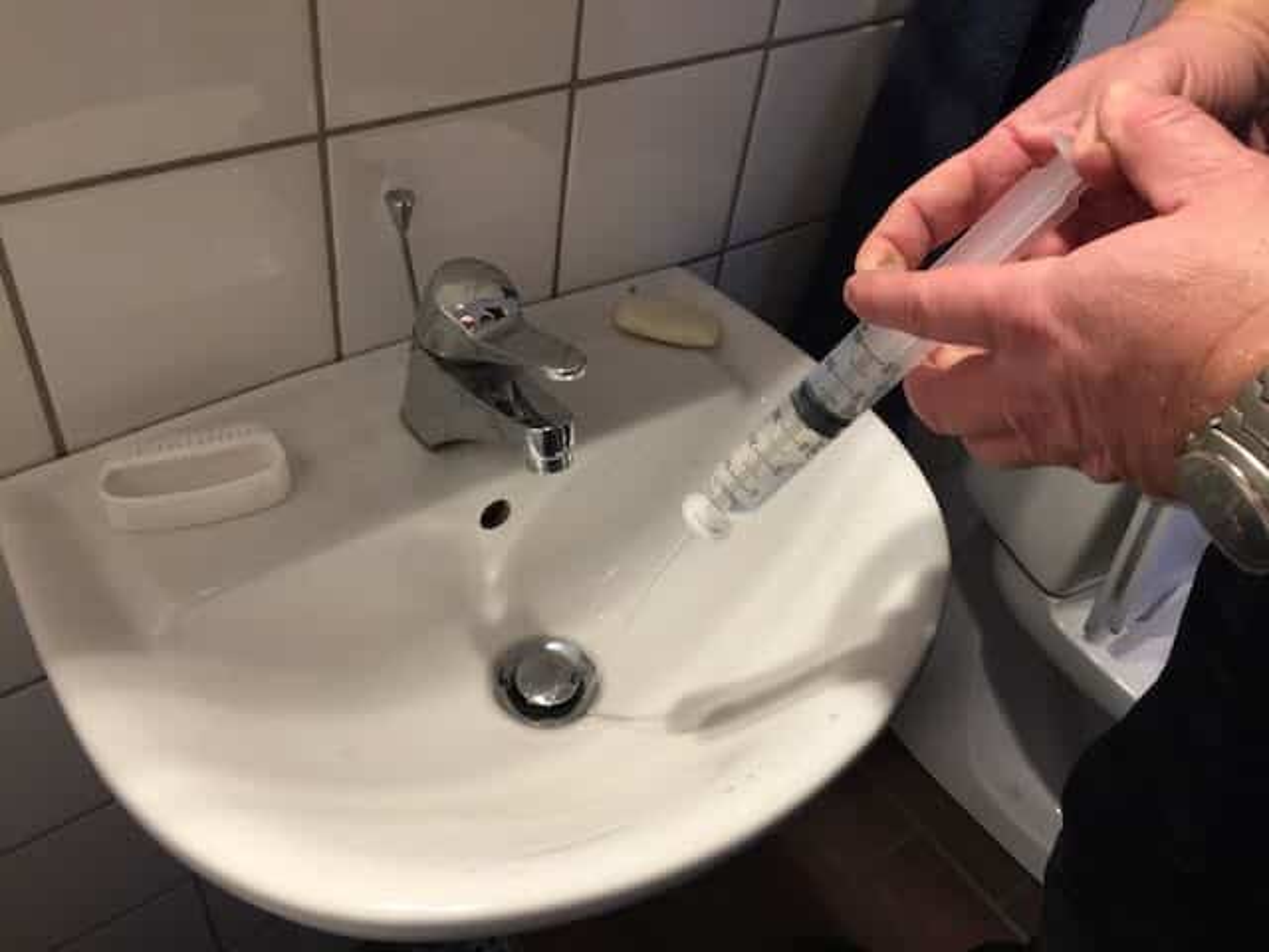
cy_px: 476
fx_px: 1063
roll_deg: -9.8
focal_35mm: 29
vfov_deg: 48.2
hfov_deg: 61.7
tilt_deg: -42.5
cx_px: 634
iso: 64
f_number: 2.2
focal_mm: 4.15
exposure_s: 1/17
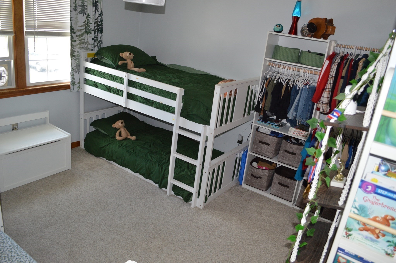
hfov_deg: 67.4
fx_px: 297
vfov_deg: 47.9
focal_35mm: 27
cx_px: 198
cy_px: 132
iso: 560
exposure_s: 1/60
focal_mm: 18
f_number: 3.5
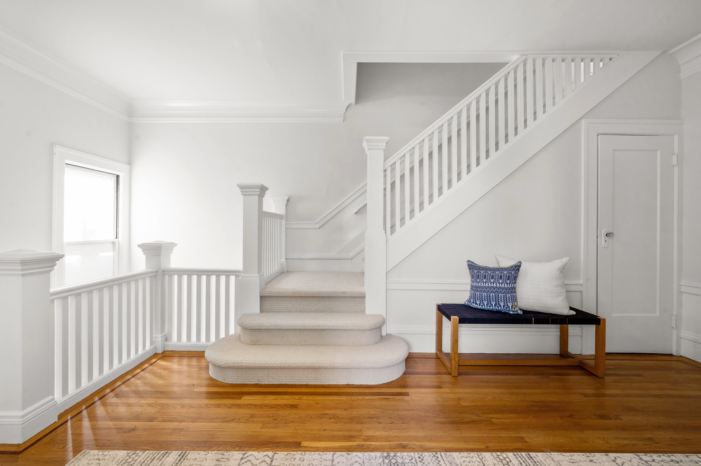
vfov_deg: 77.2
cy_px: 233
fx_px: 292
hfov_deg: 100.4
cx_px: 350
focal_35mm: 15
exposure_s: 1/20
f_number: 9
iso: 400
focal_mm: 15
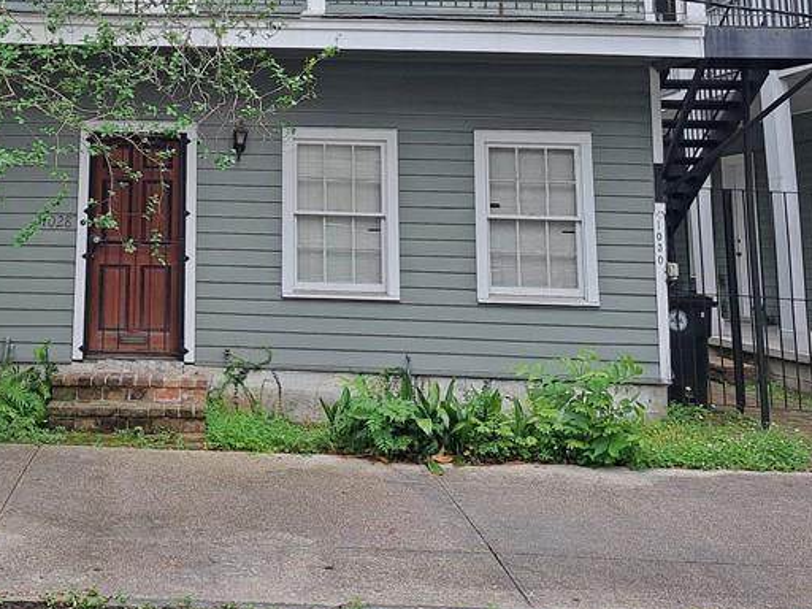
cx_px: 159
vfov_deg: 28.9
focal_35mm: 48
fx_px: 1126
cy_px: 44
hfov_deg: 38.1
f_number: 1.8
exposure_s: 1/120
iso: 50
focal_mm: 5.23
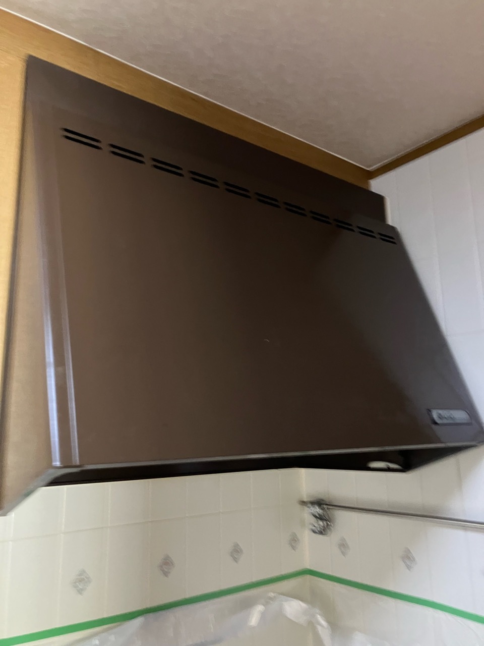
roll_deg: +3.3
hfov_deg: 49.7
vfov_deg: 63.4
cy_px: 323
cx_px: 242
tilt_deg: +14.9
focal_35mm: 28
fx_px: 522
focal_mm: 3.99
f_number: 1.8
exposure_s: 1/25
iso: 400
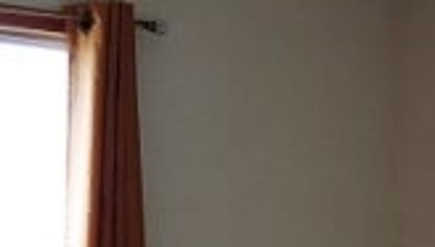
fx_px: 1271
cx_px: 271
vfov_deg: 10.5
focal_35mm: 110
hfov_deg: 19.4
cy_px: 417
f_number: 4.5
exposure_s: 1/60
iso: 400
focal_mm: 18
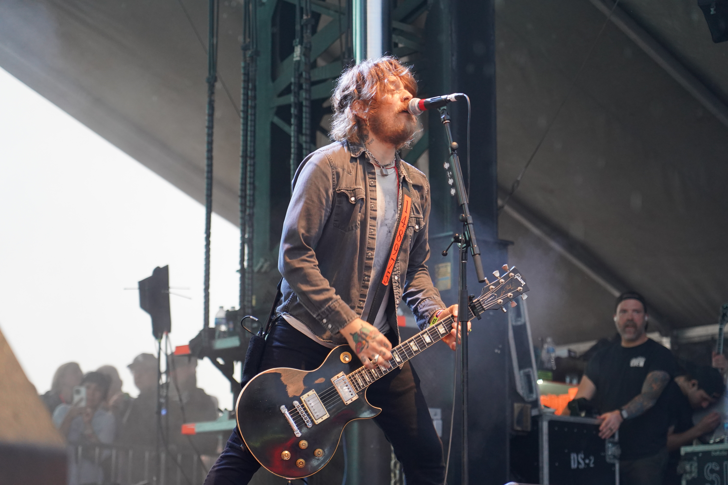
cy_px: 242
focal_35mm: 105
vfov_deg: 13.0
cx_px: 364
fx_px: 2123
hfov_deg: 19.5
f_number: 4
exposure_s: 1/160
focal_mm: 105
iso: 3200
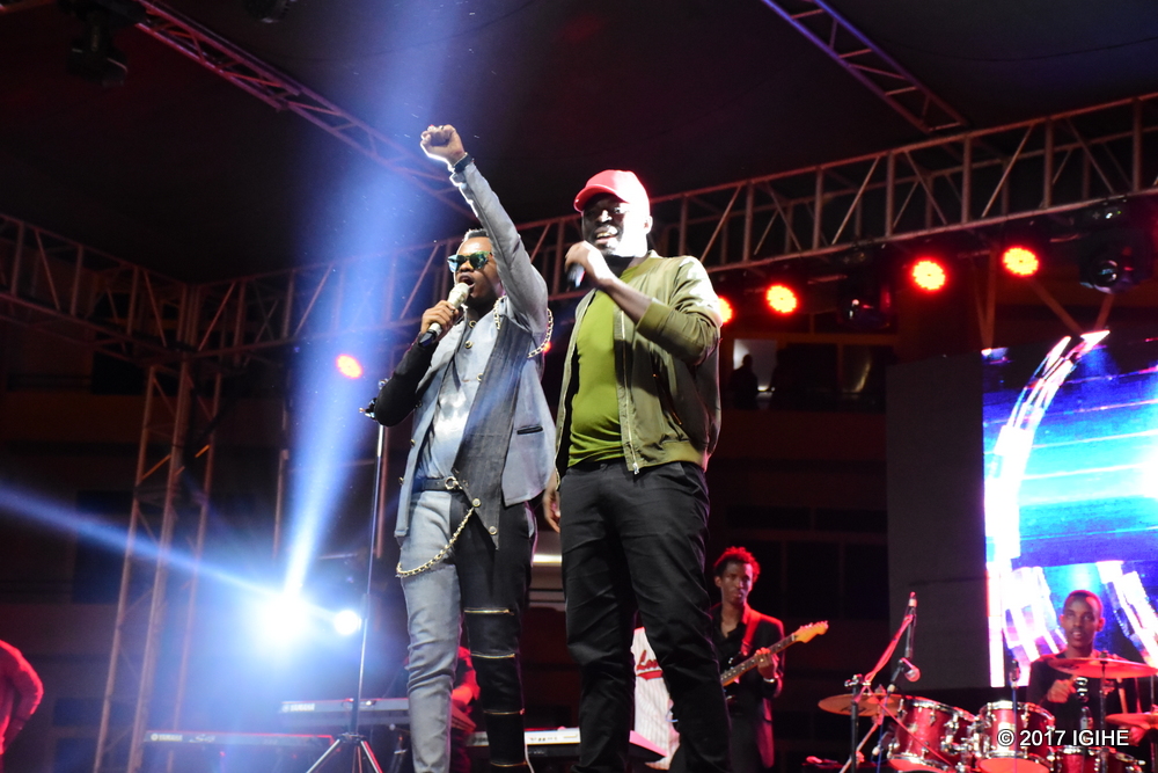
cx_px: 579
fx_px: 2316
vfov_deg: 18.9
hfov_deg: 28.1
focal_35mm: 72
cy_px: 386
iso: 4000
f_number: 4.5
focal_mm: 48
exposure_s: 1/100
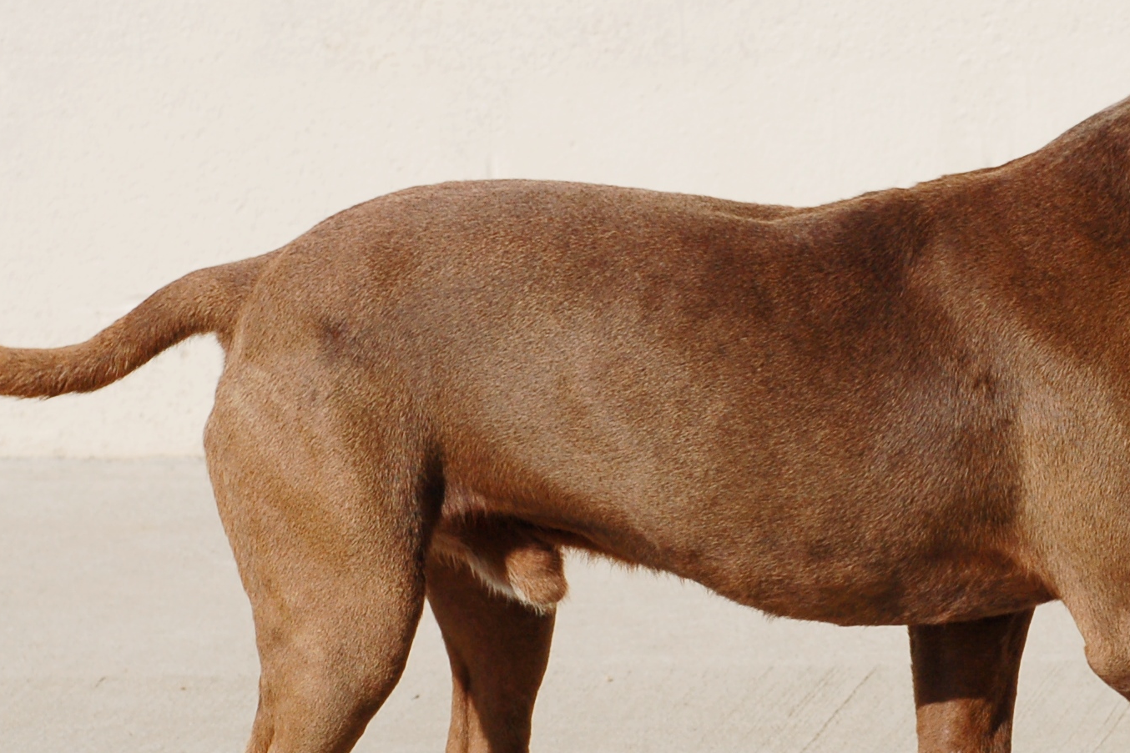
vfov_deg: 5.2
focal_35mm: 262
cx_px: 768
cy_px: 485
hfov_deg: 7.9
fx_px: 8219
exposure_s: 1/1000
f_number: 8
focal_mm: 105
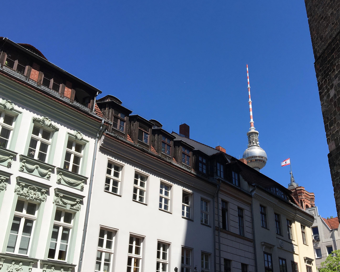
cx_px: 214
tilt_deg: +28.2
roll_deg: +1.1
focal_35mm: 40
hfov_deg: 45.4
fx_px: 403
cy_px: 127
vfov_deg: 37.3
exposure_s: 1/2198
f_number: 2.2
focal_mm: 4.15
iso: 25
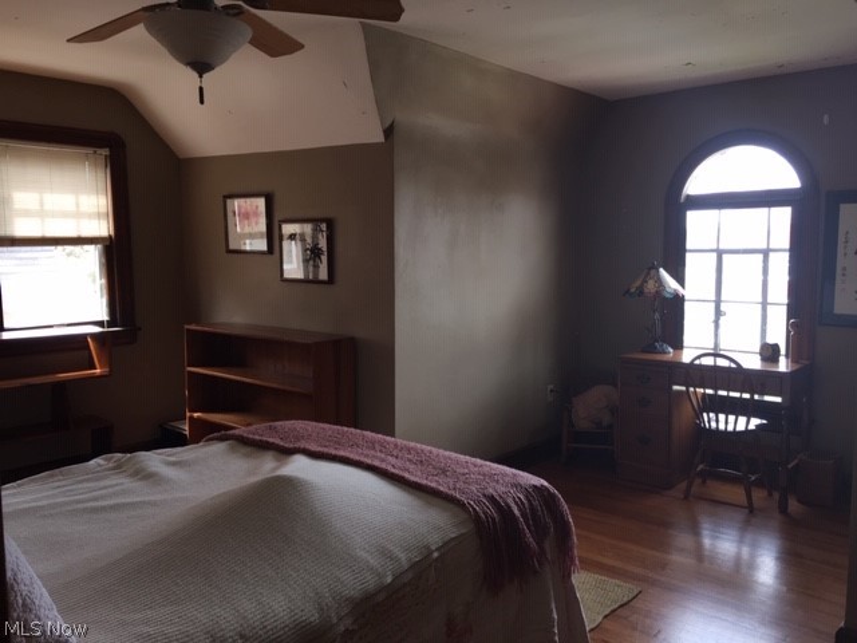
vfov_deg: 48.2
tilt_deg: -5.0
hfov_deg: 61.7
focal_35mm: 29
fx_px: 718
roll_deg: -0.6
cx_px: 428
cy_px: 322
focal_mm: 4.15
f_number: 2.2
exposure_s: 1/33
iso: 25
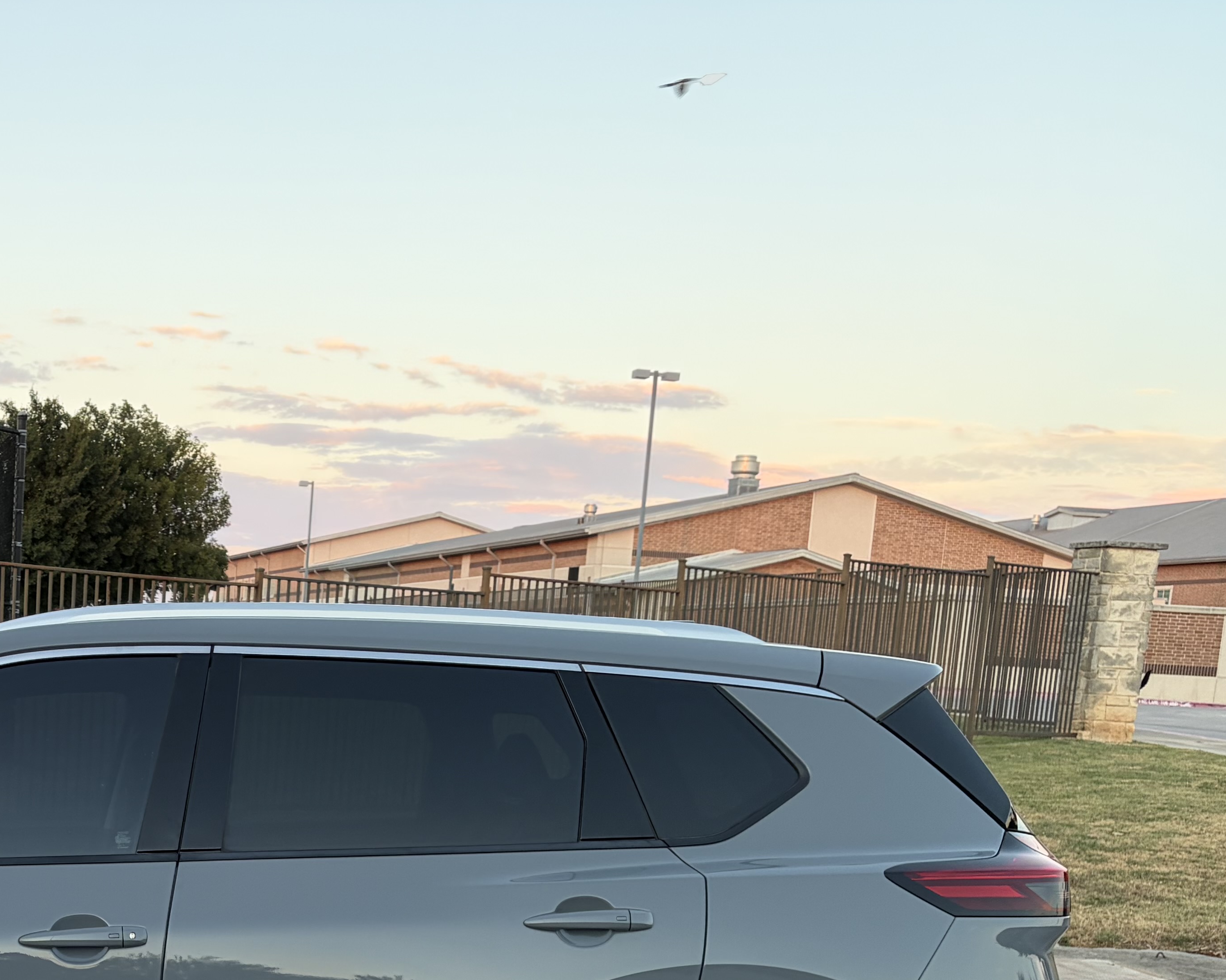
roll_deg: -3.5
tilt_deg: -8.7
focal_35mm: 53
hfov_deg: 33.3
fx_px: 1923
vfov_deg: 27.2
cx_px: 100
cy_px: 948
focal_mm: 5.96
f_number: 1.6
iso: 50
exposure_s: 1/122
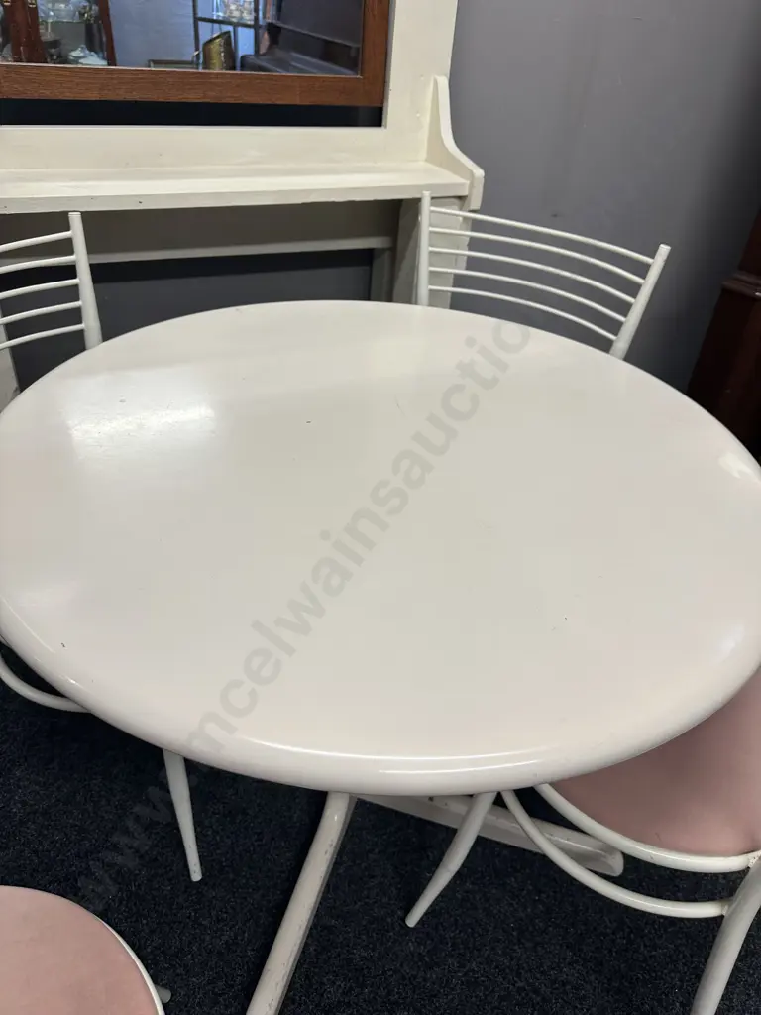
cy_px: 508
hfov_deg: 56.8
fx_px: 703
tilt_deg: -36.0
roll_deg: -5.7
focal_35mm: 24
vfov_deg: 71.6
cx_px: 380
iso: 80
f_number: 1.78
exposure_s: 1/100
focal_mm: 6.86
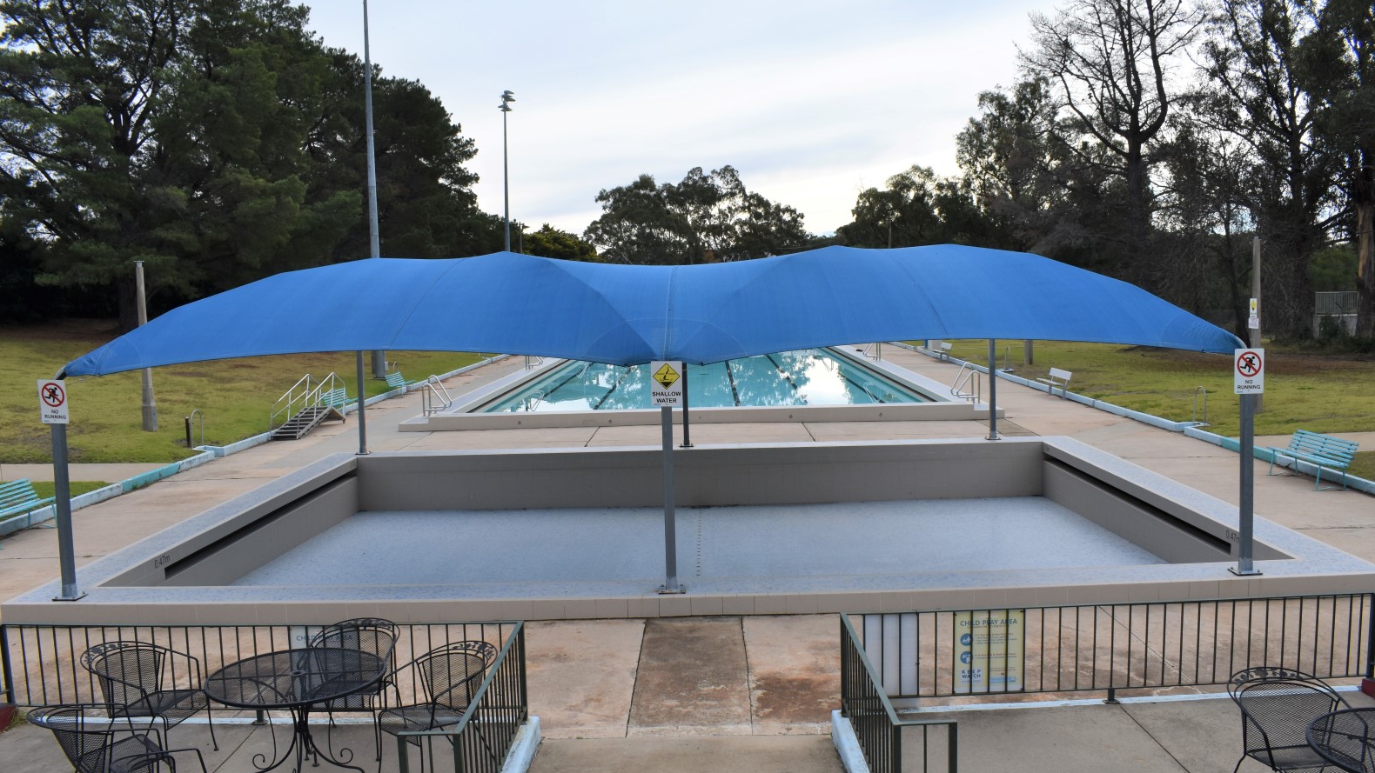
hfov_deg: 66.1
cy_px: 403
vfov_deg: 40.2
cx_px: 701
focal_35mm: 29
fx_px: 1057
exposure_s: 1/400
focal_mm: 18
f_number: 10
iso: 200
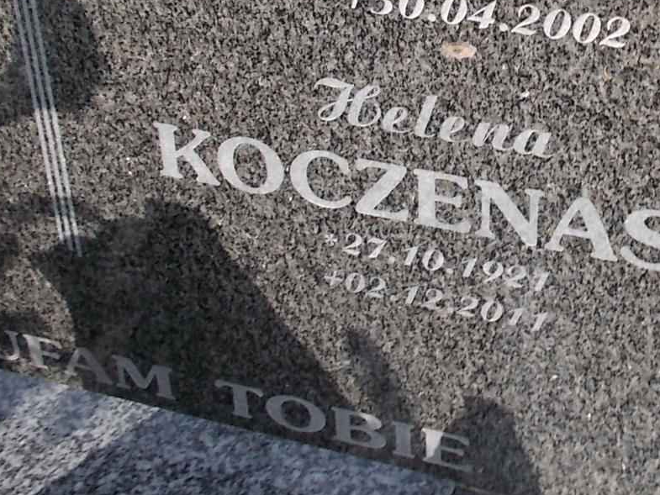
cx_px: 502
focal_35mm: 53
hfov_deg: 35.3
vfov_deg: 26.5
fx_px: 1011
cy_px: 35
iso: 80
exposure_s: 1/80
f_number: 8
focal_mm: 4.6
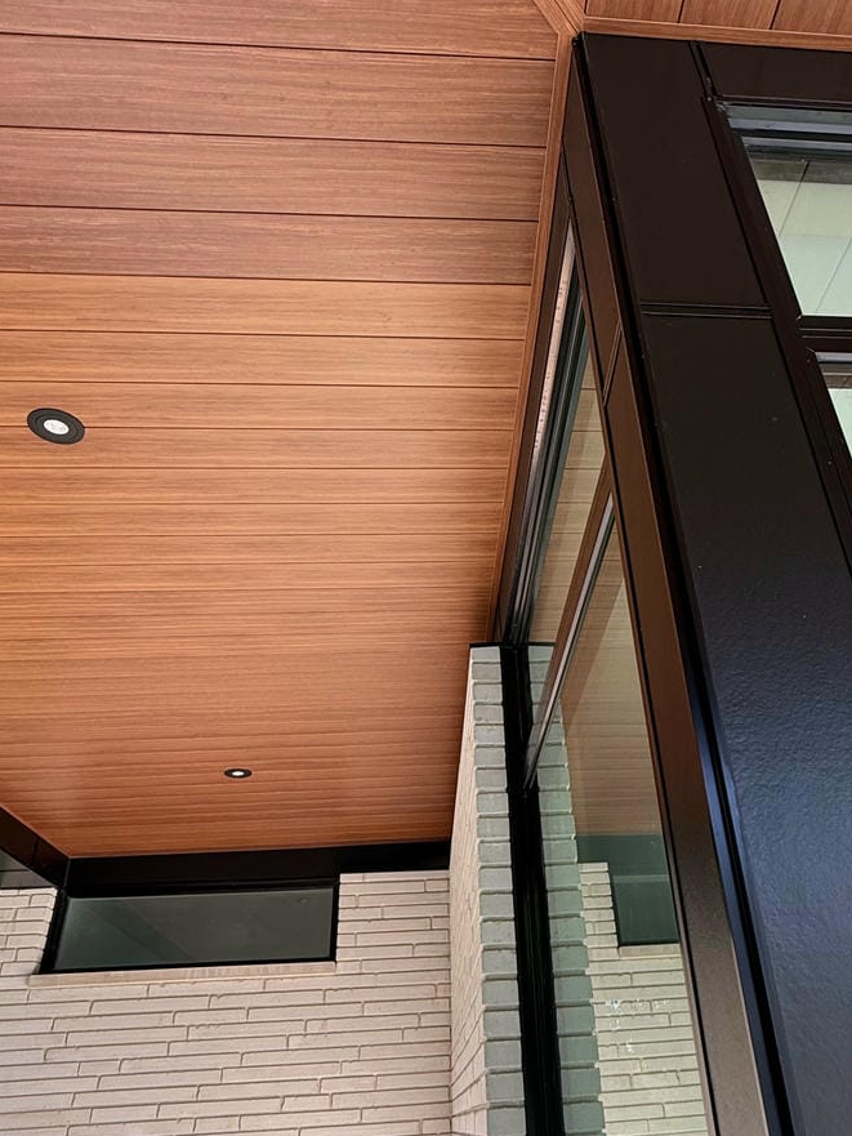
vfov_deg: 65.3
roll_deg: +3.2
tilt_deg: +33.9
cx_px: 514
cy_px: 558
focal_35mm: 27
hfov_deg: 51.0
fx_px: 886
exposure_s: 1/99
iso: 100
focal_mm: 2.22
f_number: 2.2
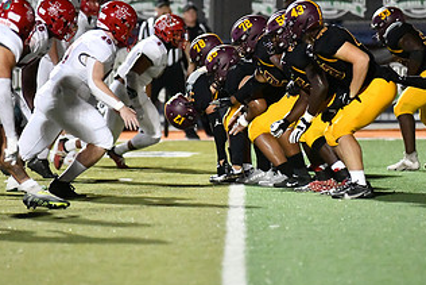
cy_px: 88
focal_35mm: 367
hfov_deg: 5.6
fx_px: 4345
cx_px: 212
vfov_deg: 3.7
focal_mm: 200
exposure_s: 1/3200
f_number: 2.8
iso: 18000
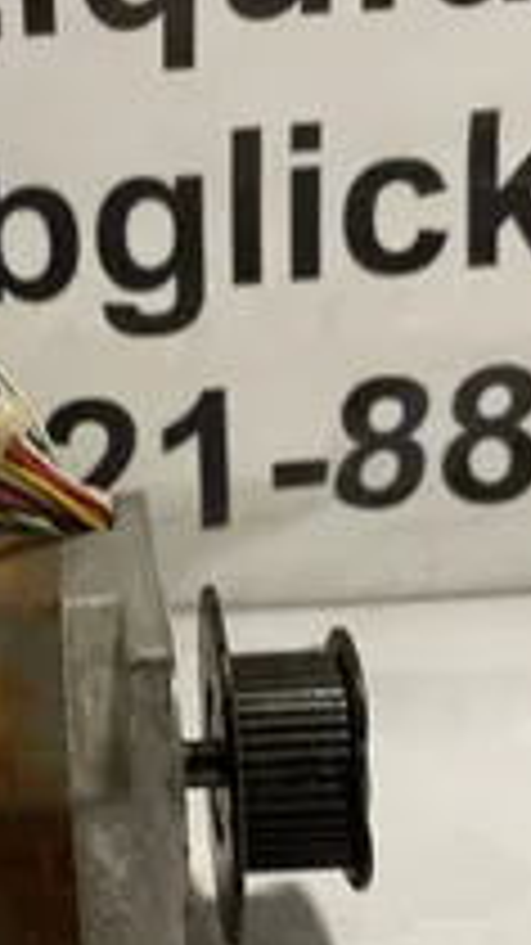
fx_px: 1353
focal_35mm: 54
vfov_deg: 38.2
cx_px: 50
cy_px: 608
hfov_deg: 21.7
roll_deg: +2.4
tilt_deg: -21.9
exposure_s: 1/60
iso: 200
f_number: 1.6
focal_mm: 4.2
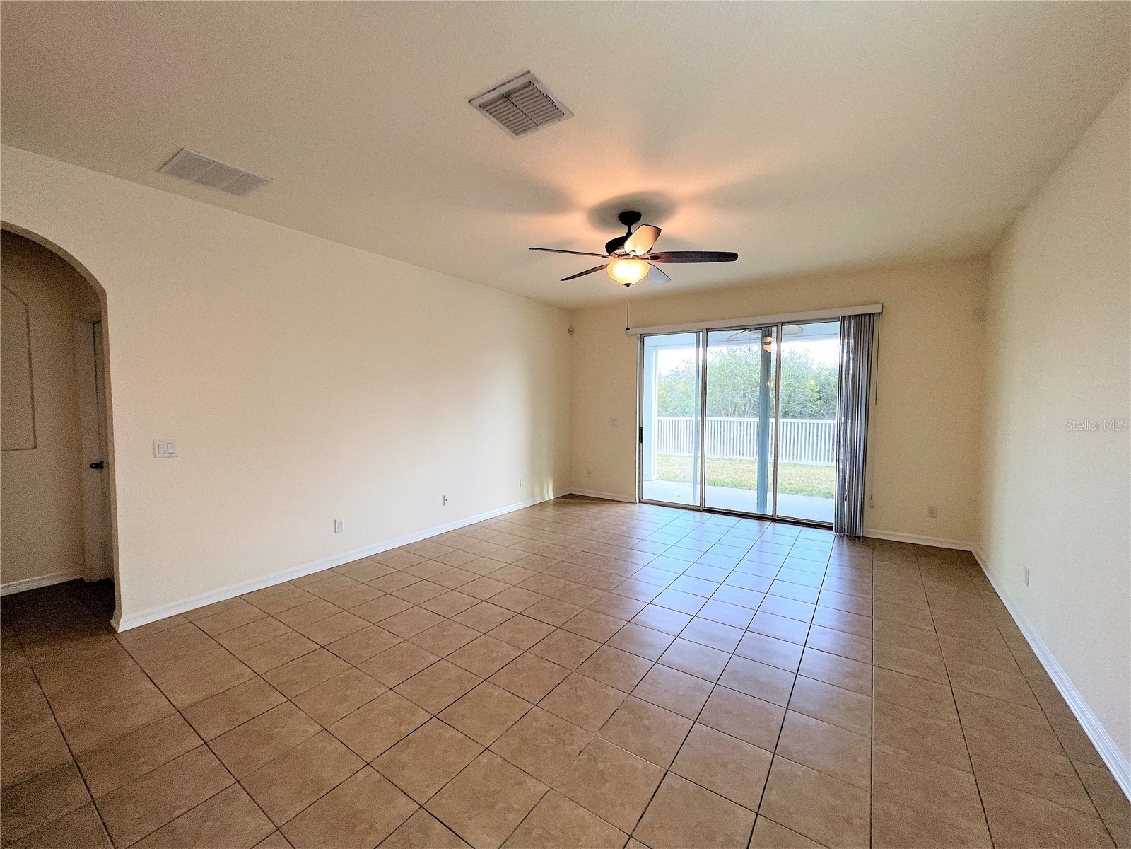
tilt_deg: -2.8
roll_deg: +0.2
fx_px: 425
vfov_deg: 89.9
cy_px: 424
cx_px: 566
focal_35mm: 13
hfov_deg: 106.2
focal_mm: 1.57
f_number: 1.8
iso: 100
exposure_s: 1/122
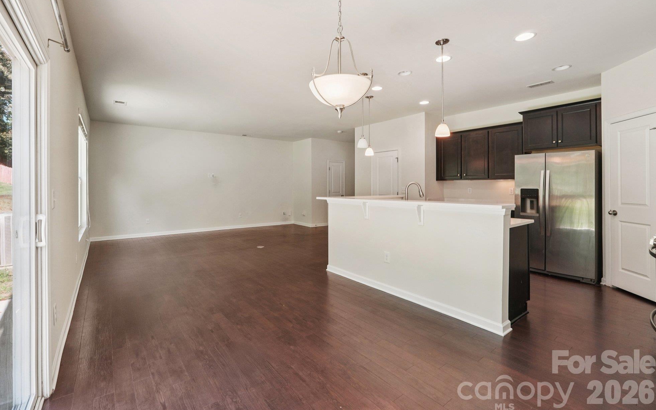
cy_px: 187
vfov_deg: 71.1
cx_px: 316
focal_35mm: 16
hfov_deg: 97.8
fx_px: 286
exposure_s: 1/10
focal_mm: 10
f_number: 8
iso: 400
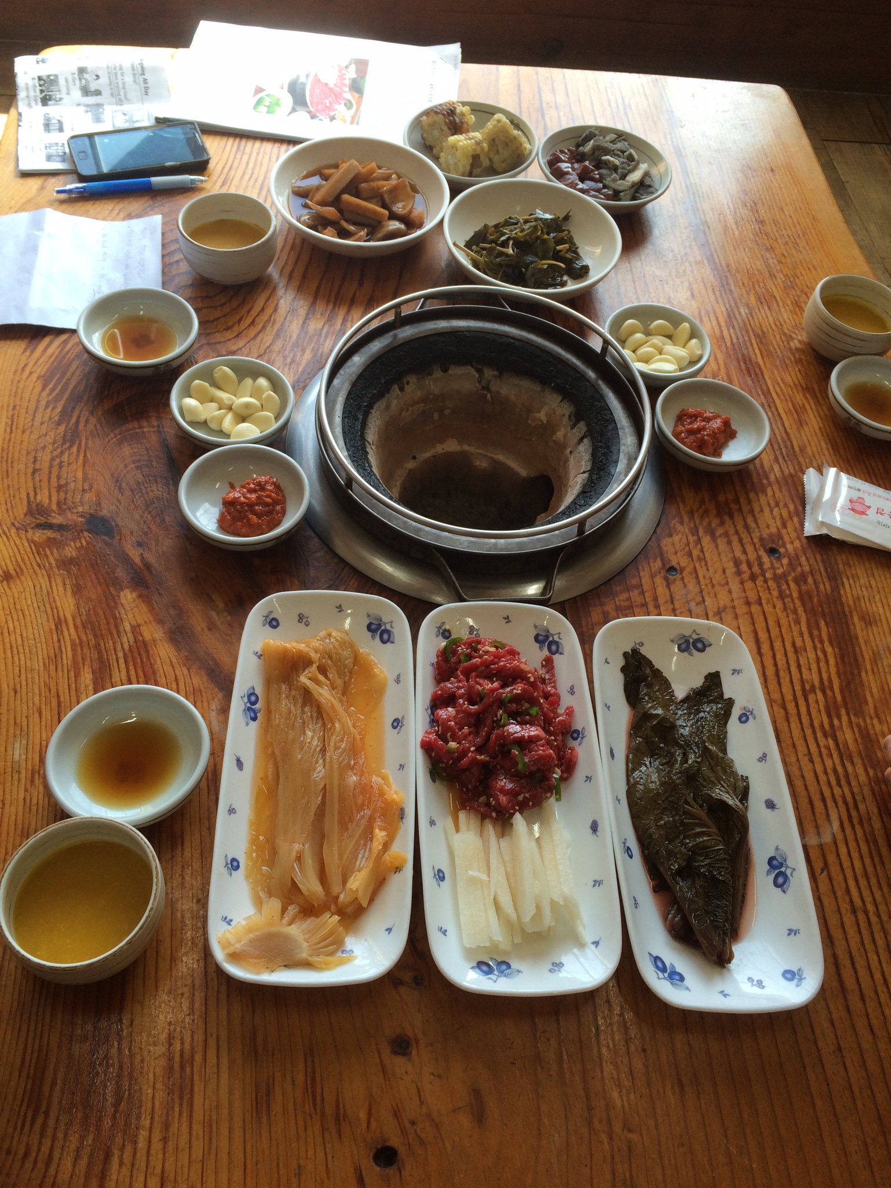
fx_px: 995
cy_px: 594
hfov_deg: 48.2
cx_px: 446
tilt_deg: -55.3
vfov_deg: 61.7
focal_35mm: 29
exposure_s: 1/120
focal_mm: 4.15
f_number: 2.2
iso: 50
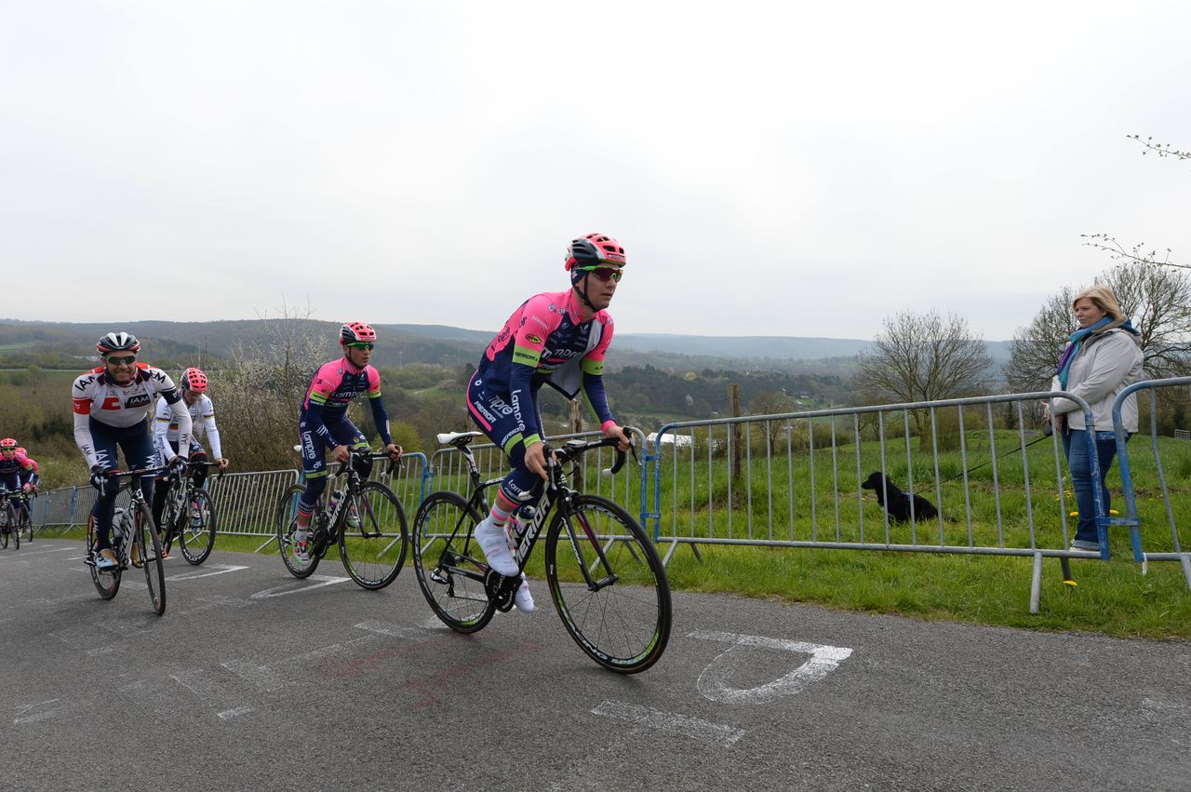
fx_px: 694
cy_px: 396
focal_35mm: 21
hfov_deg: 81.3
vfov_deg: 59.4
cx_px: 596
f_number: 9
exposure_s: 1/800
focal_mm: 21
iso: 500
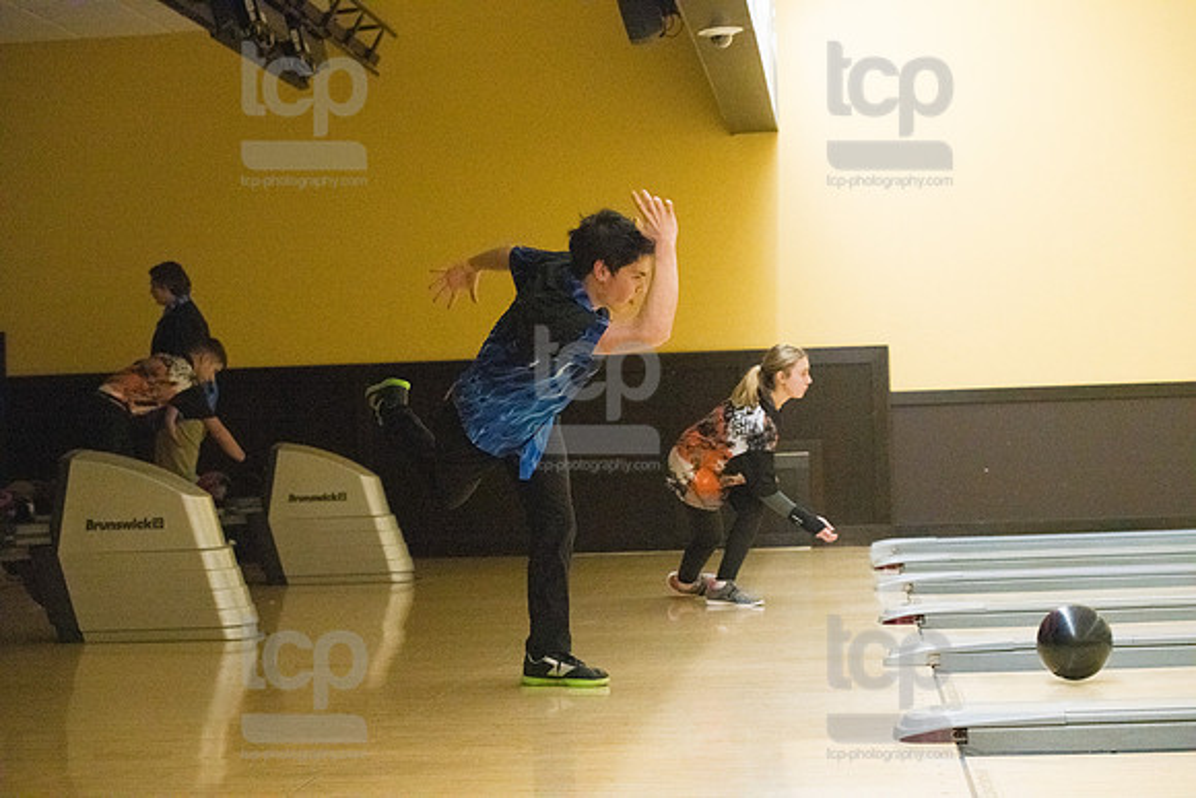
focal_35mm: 70
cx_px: 598
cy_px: 399
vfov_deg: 19.5
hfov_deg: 28.8
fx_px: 2326
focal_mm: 70
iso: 10000
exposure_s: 1/1000
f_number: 4.5
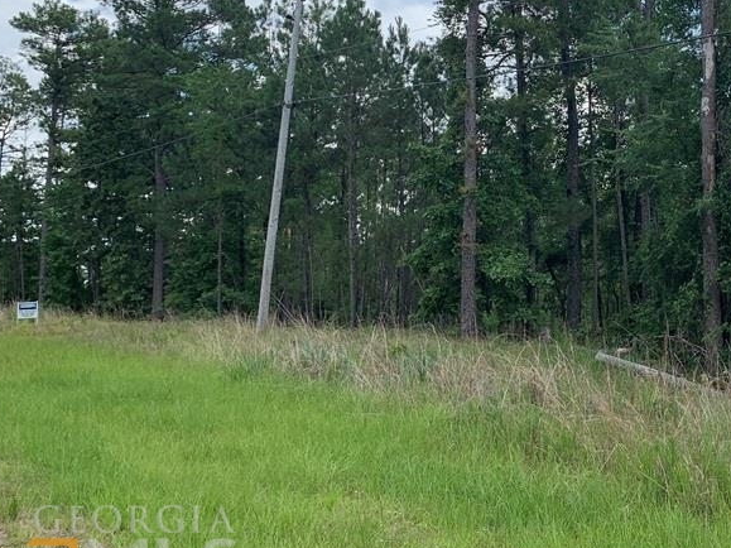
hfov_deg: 39.0
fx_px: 971
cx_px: 627
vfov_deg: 31.0
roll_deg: +3.1
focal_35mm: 46
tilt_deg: +10.7
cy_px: 139
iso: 25
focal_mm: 4.25
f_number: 1.8
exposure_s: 1/1779
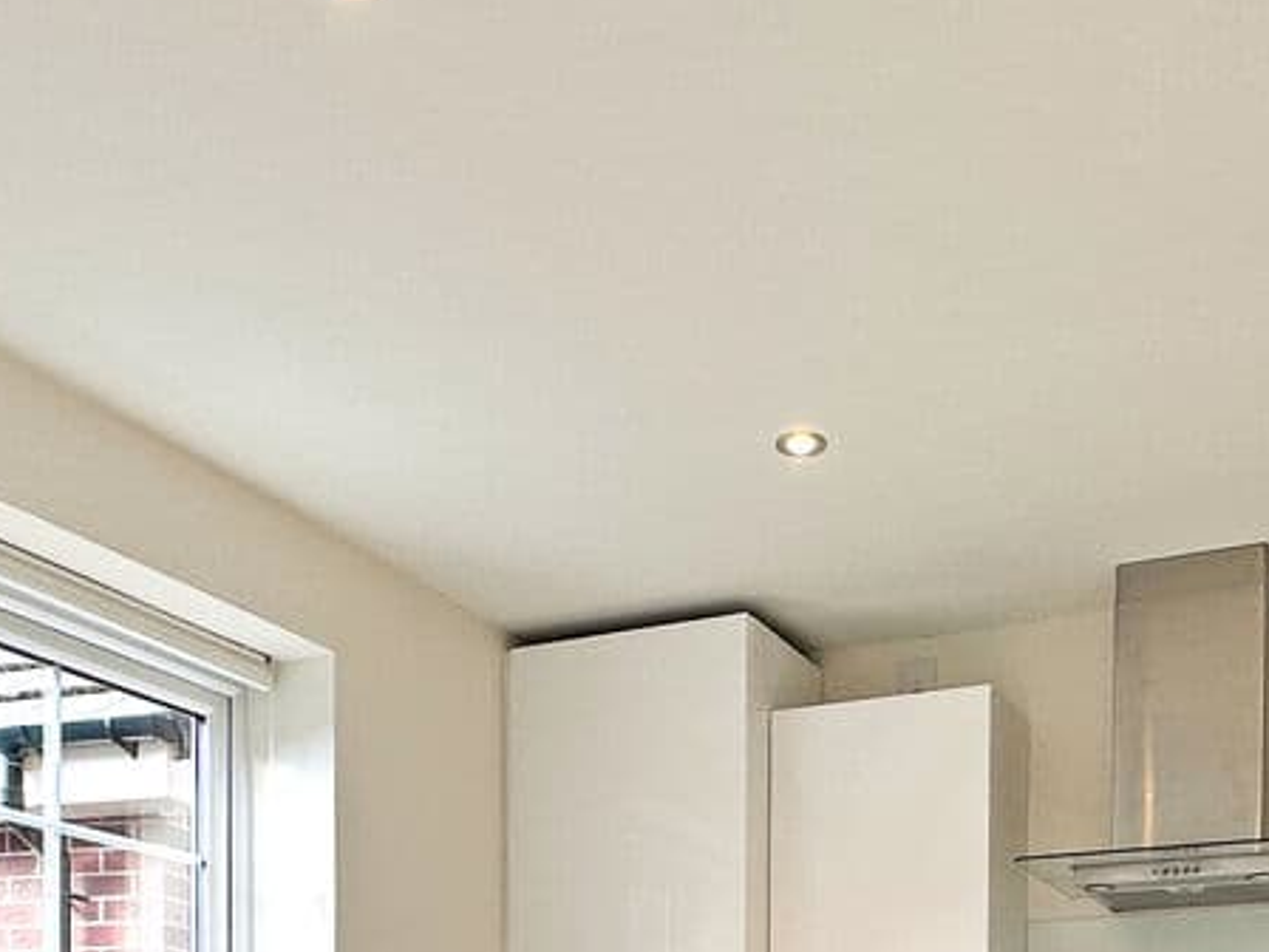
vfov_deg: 27.3
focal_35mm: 45
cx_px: 779
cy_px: 1213
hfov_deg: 41.8
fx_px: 1650
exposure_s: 1/99
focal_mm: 2.22
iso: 50
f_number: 2.2
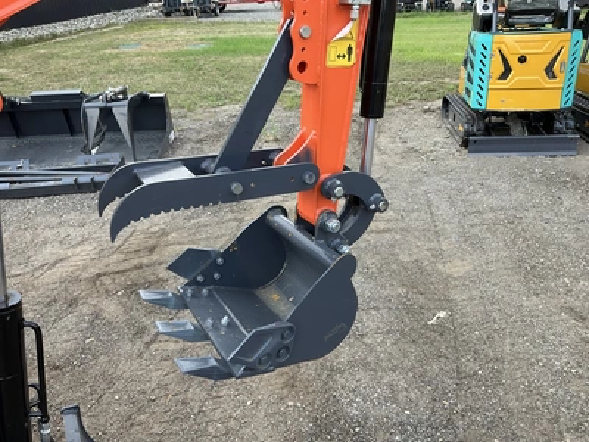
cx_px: 294
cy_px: 221
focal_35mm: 29
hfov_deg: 61.7
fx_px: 493
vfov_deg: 48.2
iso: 25
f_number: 1.8
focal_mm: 3
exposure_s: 1/286
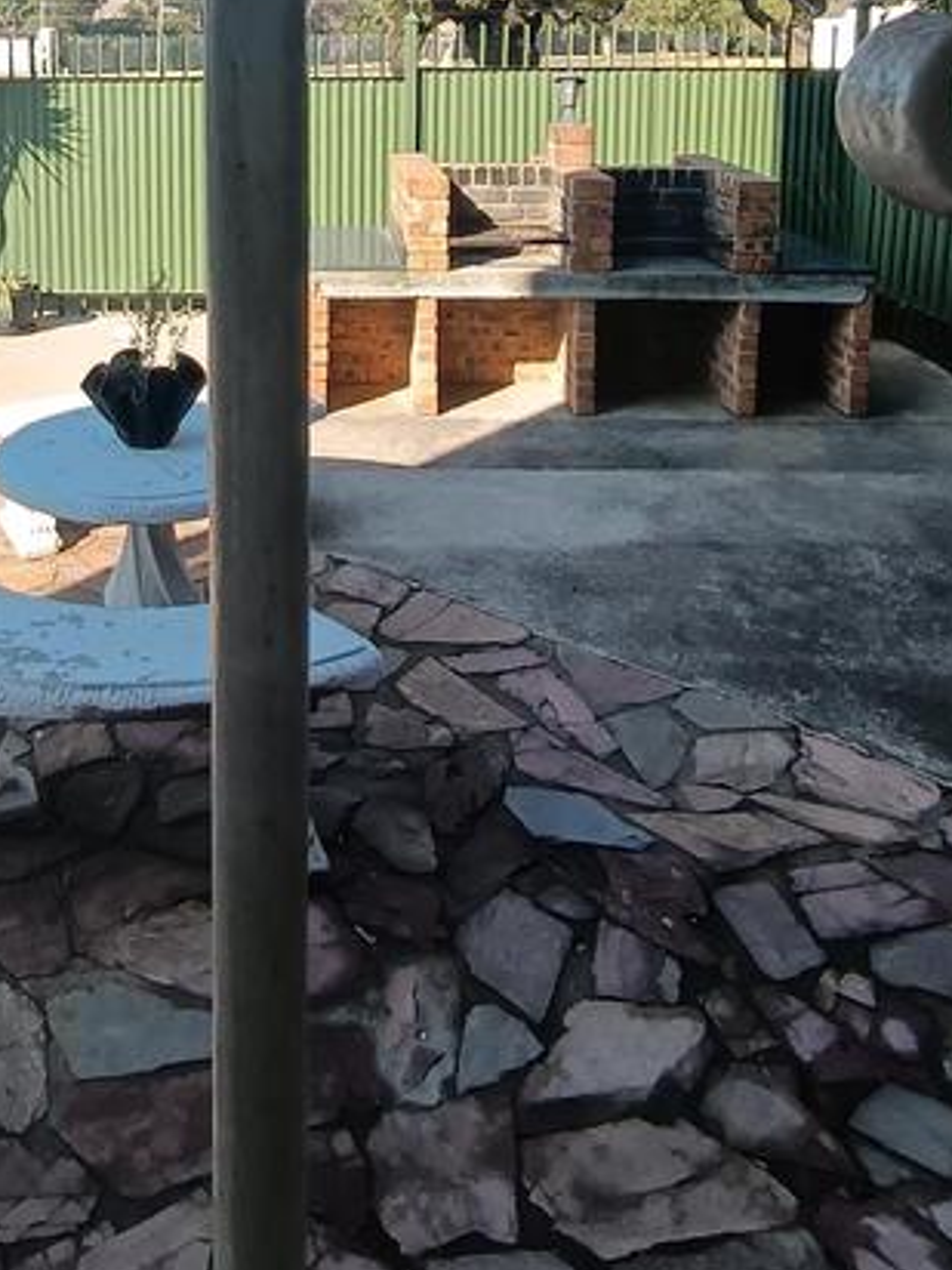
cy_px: 160
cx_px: 265
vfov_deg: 50.0
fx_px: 1210
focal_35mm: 33
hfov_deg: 41.9
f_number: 2.2
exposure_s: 1/351
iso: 100
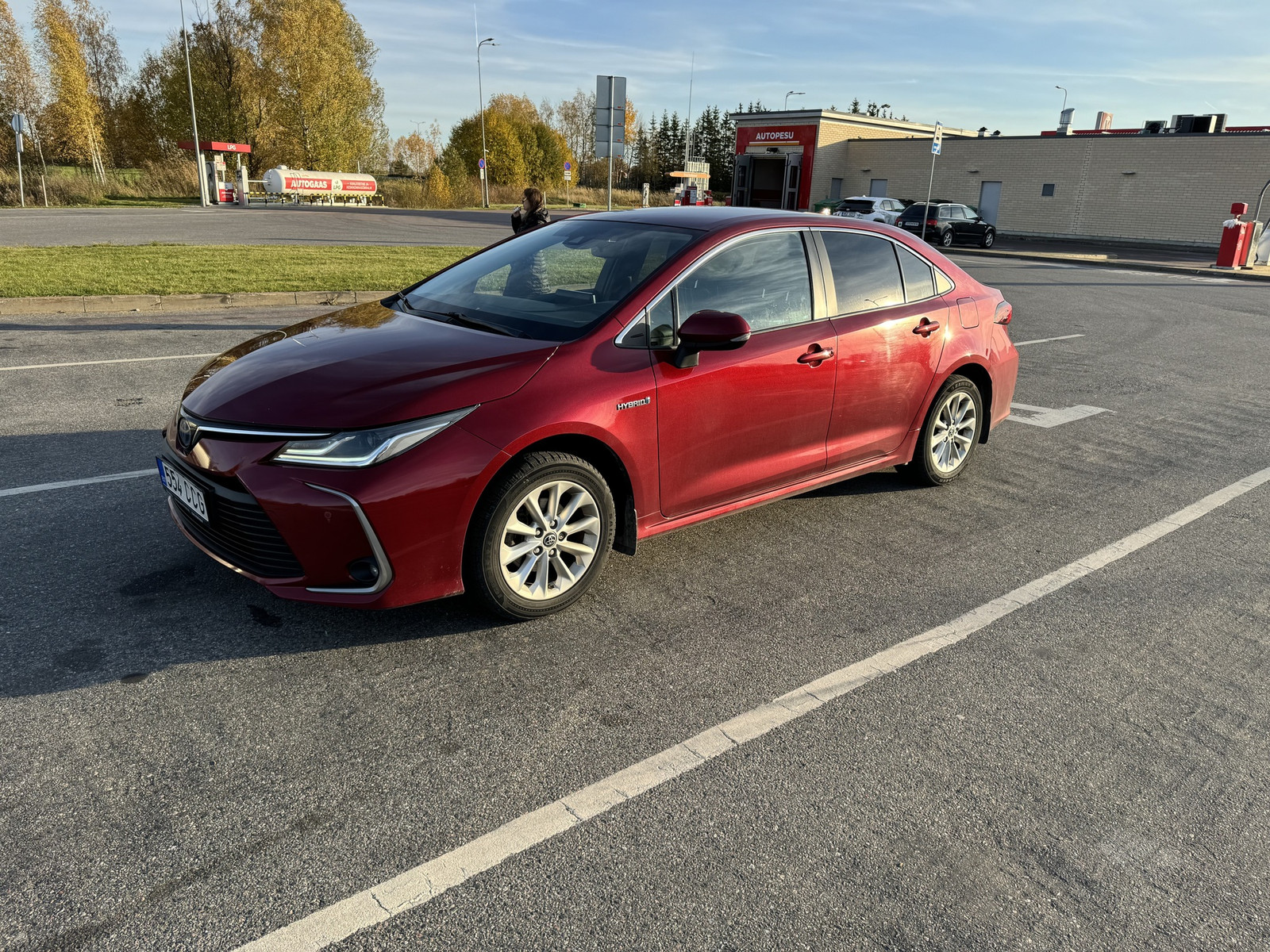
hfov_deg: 71.6
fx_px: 881
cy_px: 476
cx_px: 635
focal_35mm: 24
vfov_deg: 56.8
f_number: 1.78
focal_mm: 6.76
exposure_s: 1/1215
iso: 80
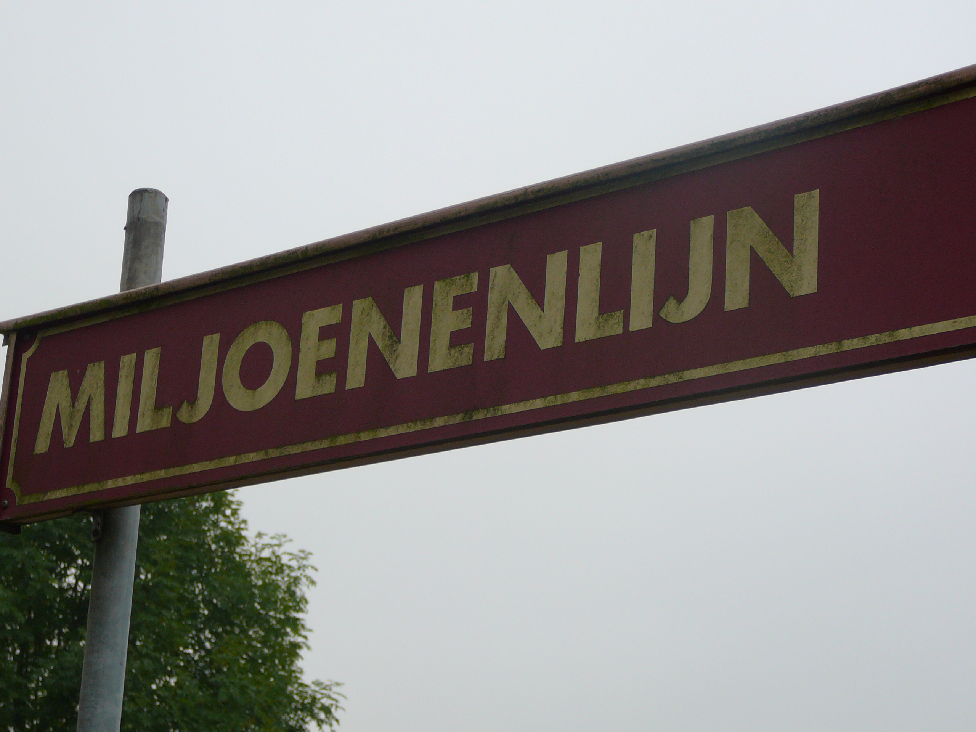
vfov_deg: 18.0
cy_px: 366
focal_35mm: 82
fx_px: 2312
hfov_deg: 23.8
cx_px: 488
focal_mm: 12.2
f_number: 3.8
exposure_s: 1/125
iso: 80
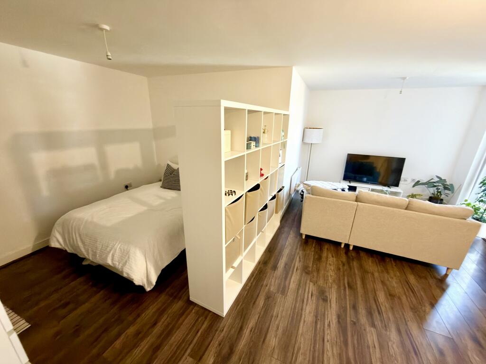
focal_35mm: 14
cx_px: 243
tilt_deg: -18.3
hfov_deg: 102.1
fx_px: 197
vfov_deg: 85.7
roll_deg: -1.2
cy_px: 182
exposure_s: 1/20
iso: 250
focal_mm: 2.22
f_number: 2.2
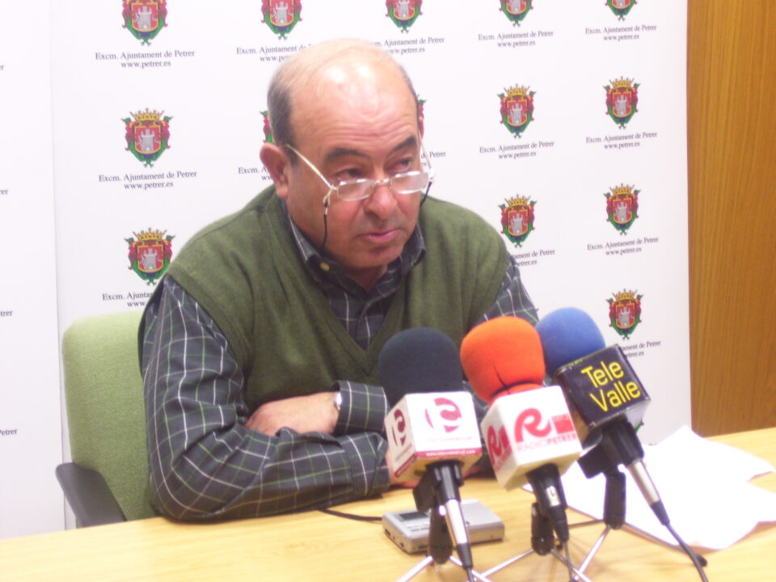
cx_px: 388
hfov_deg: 22.5
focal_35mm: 87
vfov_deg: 17.0
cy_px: 291
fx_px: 1950
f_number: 4.3
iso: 160
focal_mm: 14.3
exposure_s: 1/10
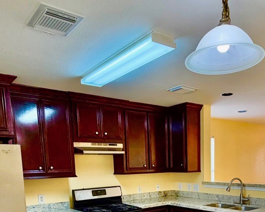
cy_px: 202
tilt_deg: -7.7
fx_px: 274
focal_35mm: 35
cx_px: 165
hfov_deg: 51.0
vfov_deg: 38.4
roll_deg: +2.0
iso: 200
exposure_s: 1/60
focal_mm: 2.22
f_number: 2.2
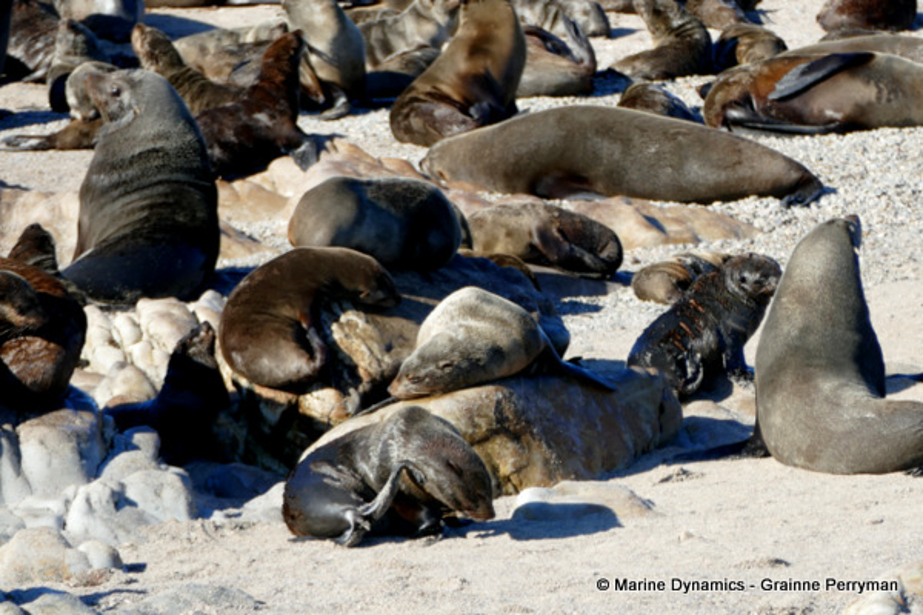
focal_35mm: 564
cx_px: 462
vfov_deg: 2.4
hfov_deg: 3.7
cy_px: 308
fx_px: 14459
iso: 125
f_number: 4
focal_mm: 146
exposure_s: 1/500
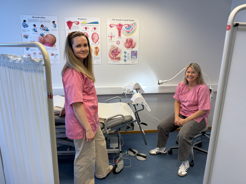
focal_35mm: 24
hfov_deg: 71.6
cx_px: 123
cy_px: 92
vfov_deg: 56.8
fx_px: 171
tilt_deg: -15.8
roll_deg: -0.5
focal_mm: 6.76
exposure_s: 1/100
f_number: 1.78
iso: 80
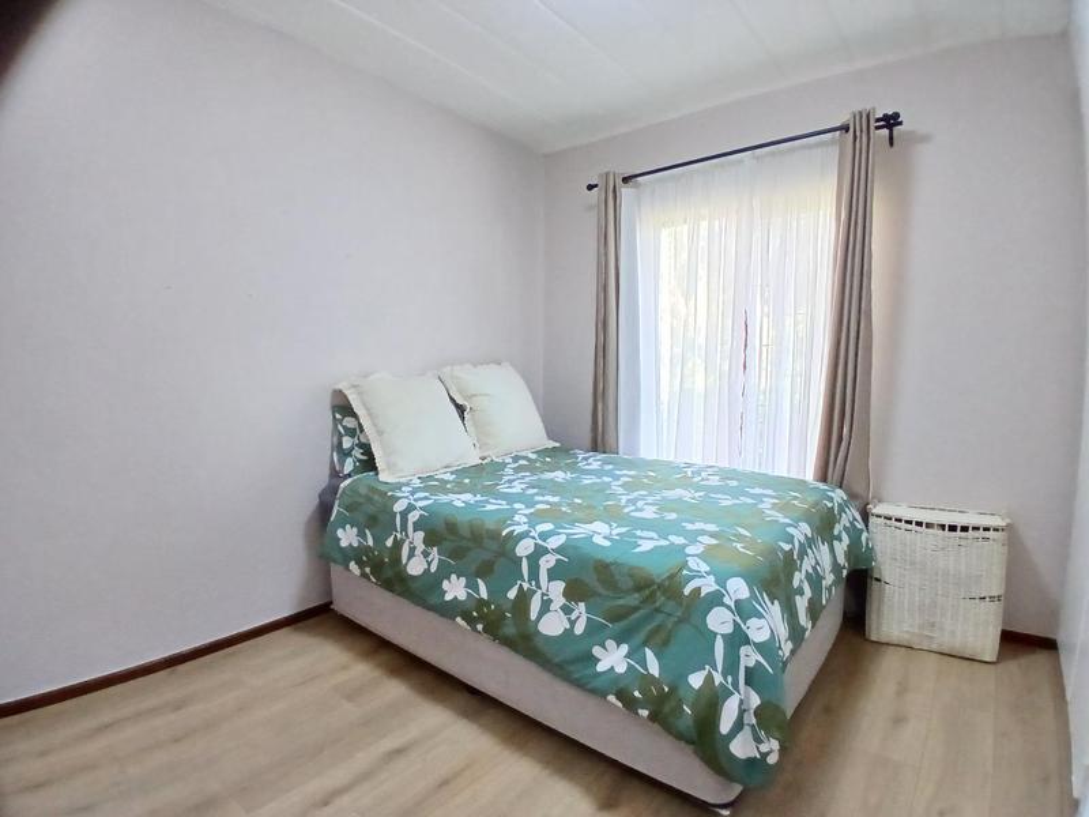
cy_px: 408
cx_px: 544
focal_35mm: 17
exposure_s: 1/33.3
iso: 320
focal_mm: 1.4
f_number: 2.2
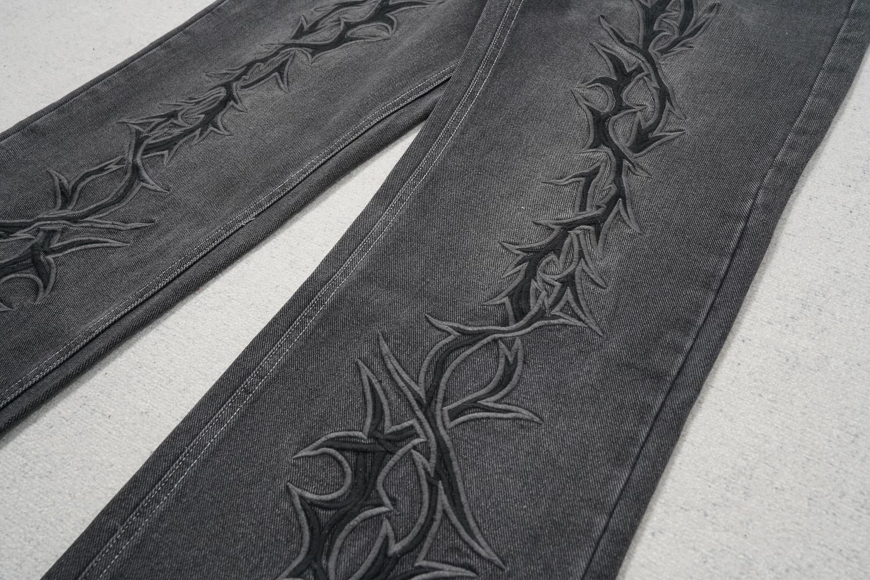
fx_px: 846
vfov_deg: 37.9
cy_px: 290
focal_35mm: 35
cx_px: 435
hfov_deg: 54.4
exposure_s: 1/100
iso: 1600
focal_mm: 35
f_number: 10
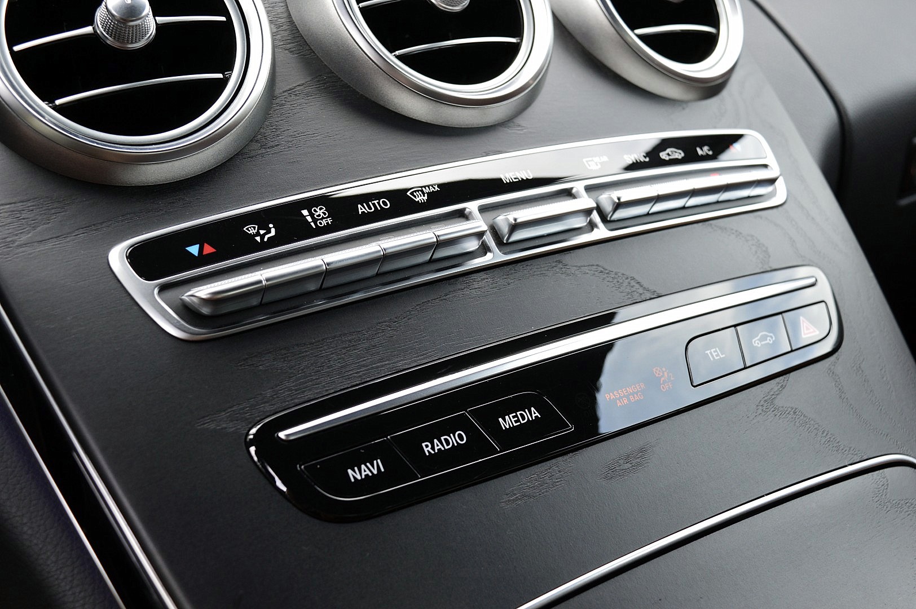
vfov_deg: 28.9
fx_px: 1182
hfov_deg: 42.4
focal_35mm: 46
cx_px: 458
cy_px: 304
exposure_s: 1/60
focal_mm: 31
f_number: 8
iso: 560
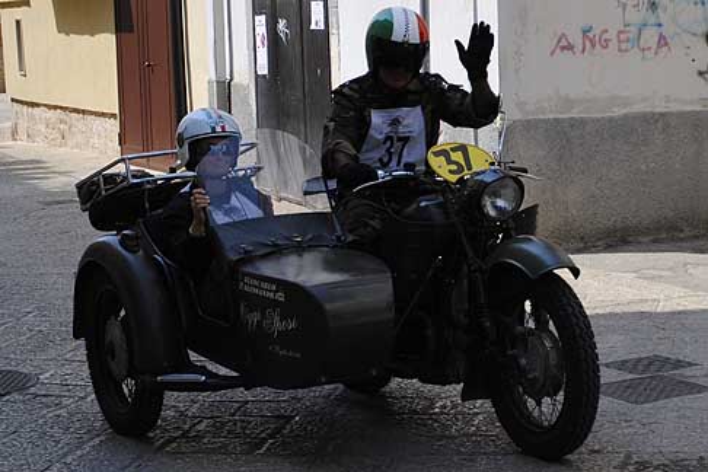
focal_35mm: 63
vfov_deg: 21.6
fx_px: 1239
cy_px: 236
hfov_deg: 31.9
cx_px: 354
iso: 200
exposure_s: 1/800
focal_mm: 42
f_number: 5.3
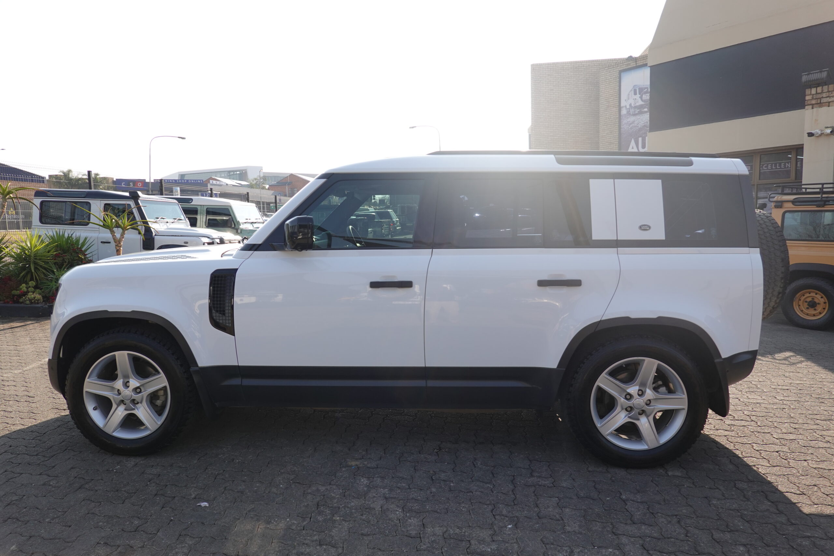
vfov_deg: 53.1
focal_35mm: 24
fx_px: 556
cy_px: 278
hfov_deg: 73.7
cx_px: 417
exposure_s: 1/500
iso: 125
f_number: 2.8
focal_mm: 9
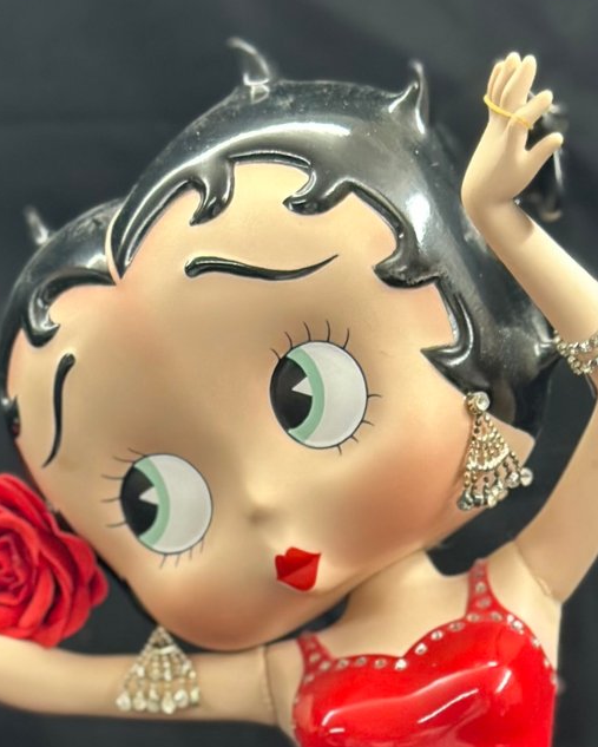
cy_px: 1161
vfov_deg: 12.3
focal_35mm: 148
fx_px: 3272
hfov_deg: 10.4
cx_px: 407
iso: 160
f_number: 1.78
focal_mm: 6.86
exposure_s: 1/60
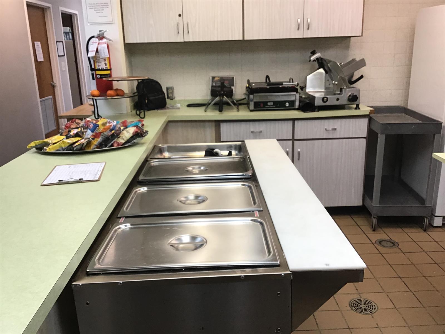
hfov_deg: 58.4
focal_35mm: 31
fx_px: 399
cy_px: 167
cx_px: 222
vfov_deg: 45.4
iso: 50
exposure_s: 1/30
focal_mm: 3.3
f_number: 2.4
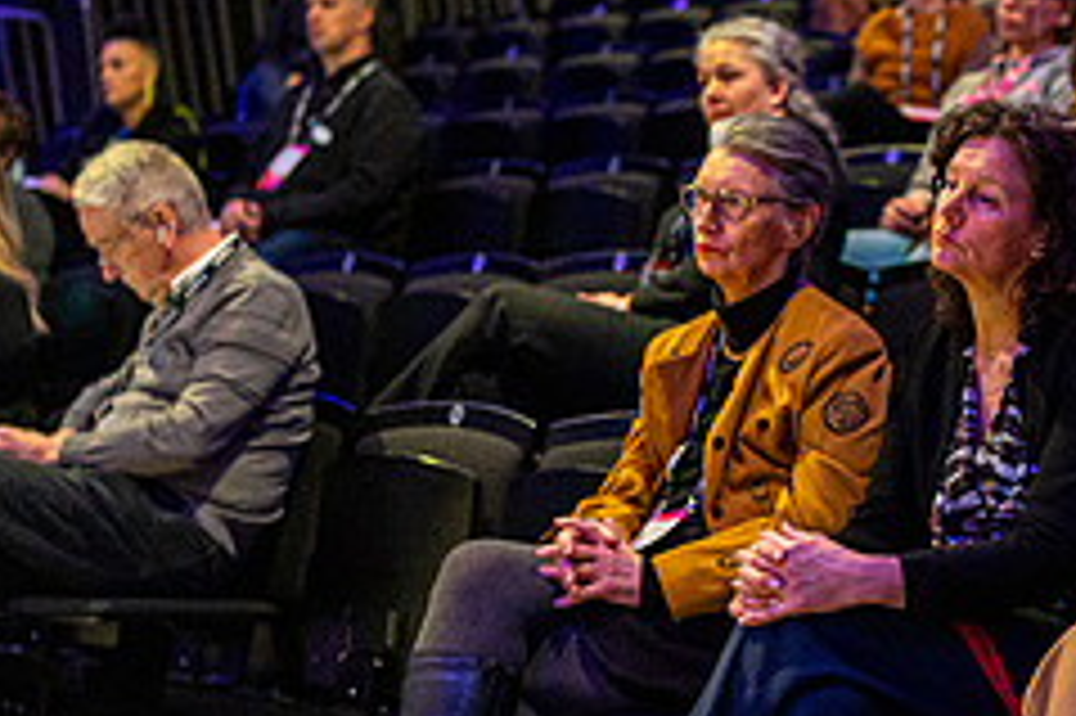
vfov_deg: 16.0
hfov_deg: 23.5
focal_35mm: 85
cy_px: 344
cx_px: 905
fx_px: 2539
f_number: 1.4
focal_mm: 35
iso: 10000
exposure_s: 1/200
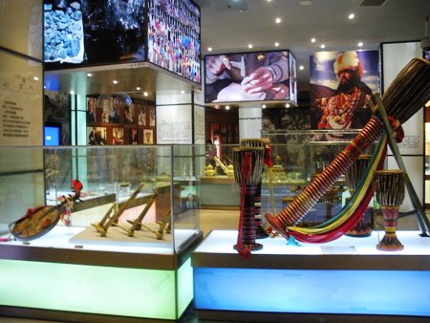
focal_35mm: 36
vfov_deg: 39.7
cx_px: 215
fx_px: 447
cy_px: 162
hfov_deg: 51.3
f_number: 3.5
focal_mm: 6.3
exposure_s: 1/8
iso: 406
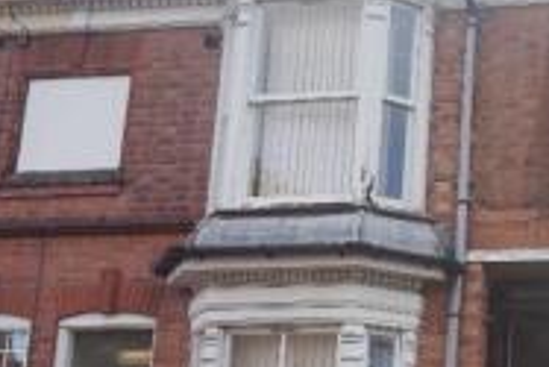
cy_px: 330
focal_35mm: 61
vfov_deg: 21.8
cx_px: 663
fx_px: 931
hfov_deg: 28.5
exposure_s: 1/100
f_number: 9
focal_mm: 16
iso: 200
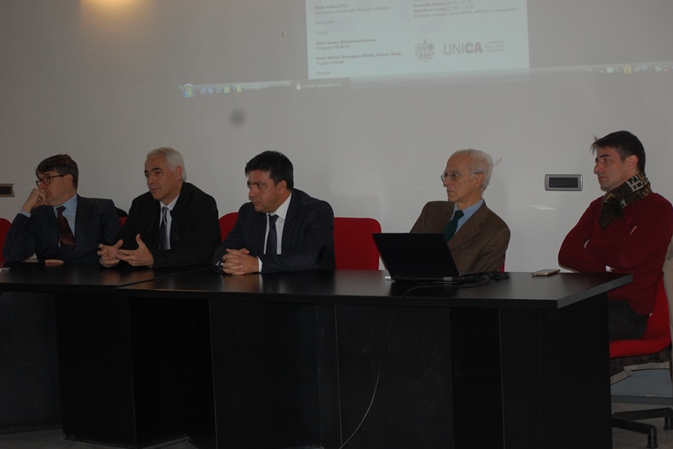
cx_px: 333
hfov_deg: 24.3
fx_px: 1561
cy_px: 223
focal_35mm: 84
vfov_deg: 16.4
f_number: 4
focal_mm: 55
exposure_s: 1/60
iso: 400
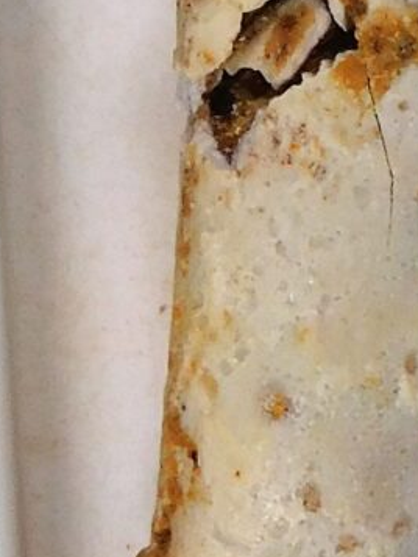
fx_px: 11424
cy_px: -755
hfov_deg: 2.1
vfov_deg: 2.8
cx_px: 289
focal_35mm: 710
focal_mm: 17.6
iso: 125
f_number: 4.6
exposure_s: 1/400
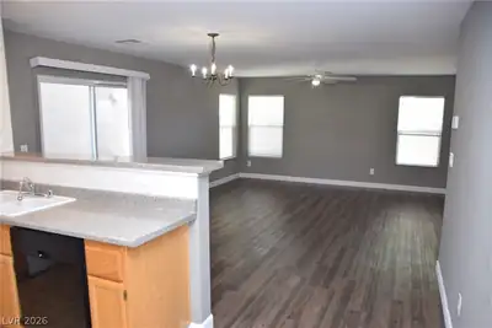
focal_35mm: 27
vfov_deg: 48.0
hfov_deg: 67.4
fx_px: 369
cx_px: 246
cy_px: 164
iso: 400
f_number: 4.5
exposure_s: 1/80
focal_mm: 18
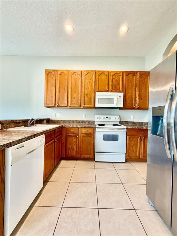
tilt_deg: -1.7
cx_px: 88
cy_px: 118
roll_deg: -2.2
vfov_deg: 102.1
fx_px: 95
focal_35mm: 14
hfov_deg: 85.7
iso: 200
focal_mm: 2.22
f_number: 2.2
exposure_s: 1/60
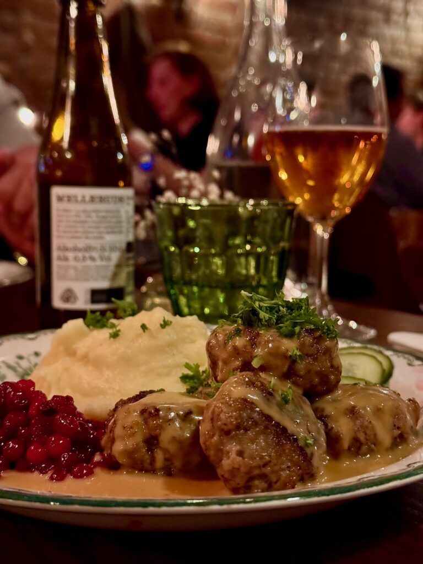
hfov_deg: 30.3
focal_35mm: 48
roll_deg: -1.4
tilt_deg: -7.5
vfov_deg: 39.7
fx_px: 782
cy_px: 282
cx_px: 212
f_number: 1.78
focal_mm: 6.76
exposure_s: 1/20
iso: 640
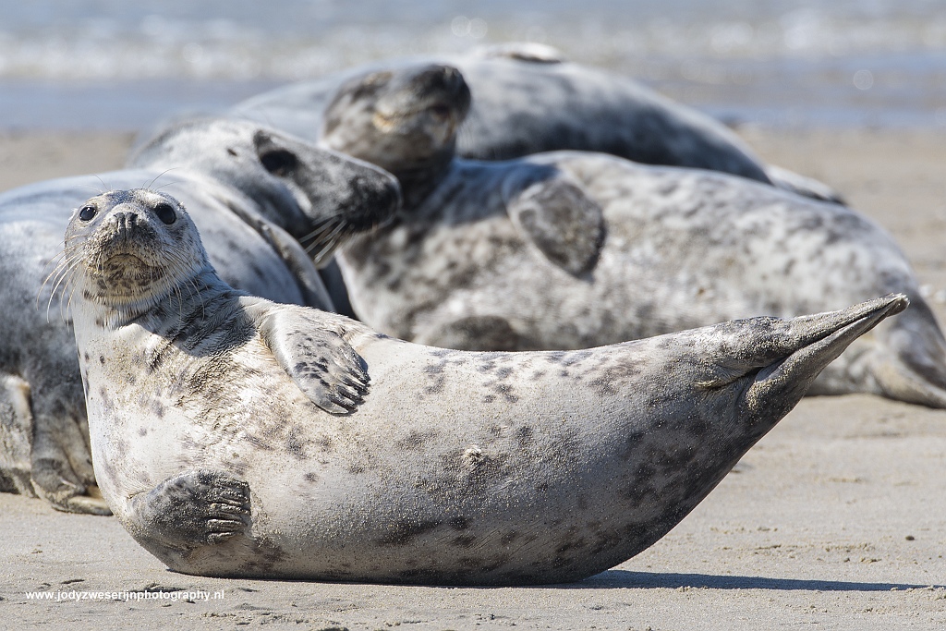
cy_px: 316
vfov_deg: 3.4
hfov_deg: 5.2
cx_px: 473
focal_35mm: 400
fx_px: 10512
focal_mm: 400
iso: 100
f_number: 7.1
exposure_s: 1/320
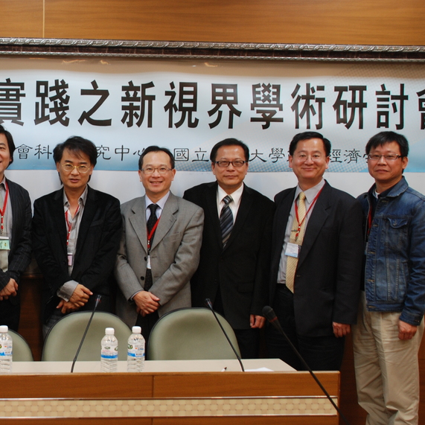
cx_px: 42
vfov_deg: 29.1
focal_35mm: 59
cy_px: 204
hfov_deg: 28.0
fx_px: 820
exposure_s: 1/30
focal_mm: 22
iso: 320
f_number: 3.8
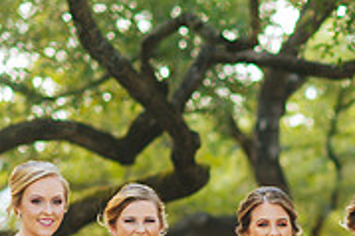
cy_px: 343
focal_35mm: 299
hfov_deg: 6.8
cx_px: 427
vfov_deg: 4.6
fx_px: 2946
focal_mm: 85
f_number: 2
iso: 160
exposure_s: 1/250
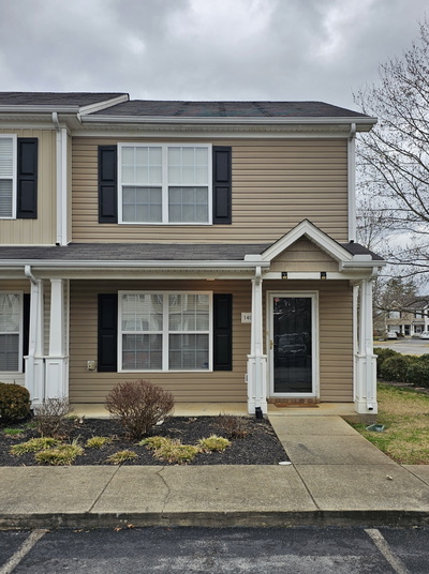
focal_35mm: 23
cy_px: 287
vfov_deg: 74.0
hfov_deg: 58.7
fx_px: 381
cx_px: 214
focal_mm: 6.3
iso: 10
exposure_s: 1/192
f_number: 1.7
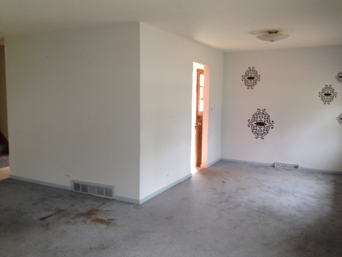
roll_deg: -1.0
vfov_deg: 42.9
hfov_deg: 55.4
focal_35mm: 33
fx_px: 326
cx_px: 171
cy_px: 128
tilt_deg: -7.8
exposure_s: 1/30
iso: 50
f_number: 2.4
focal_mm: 4.12
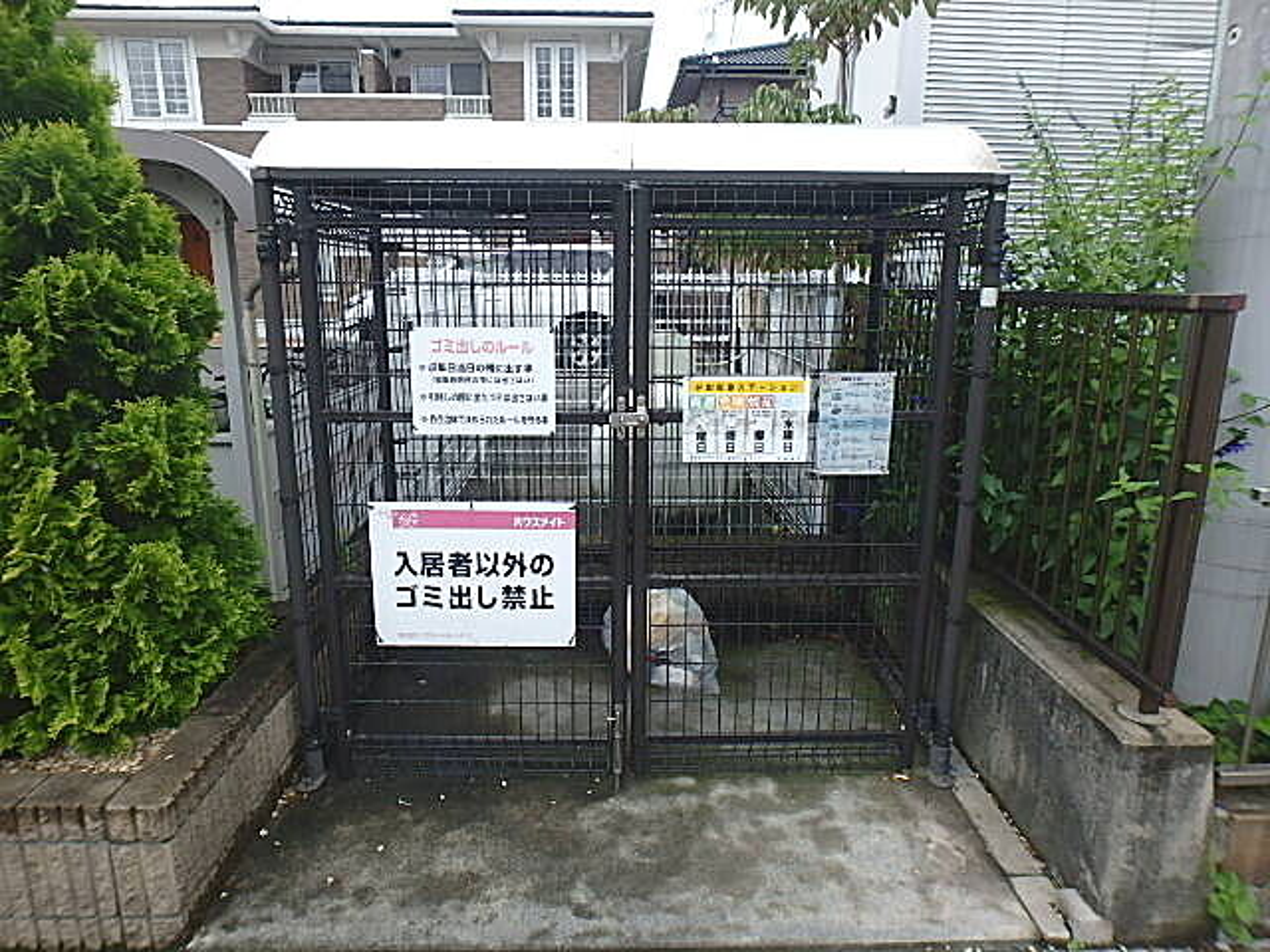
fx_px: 770
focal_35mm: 21
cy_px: 476
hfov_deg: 79.0
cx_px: 635
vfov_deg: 63.4
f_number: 3.5
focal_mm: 3.7
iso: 125
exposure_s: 1/640
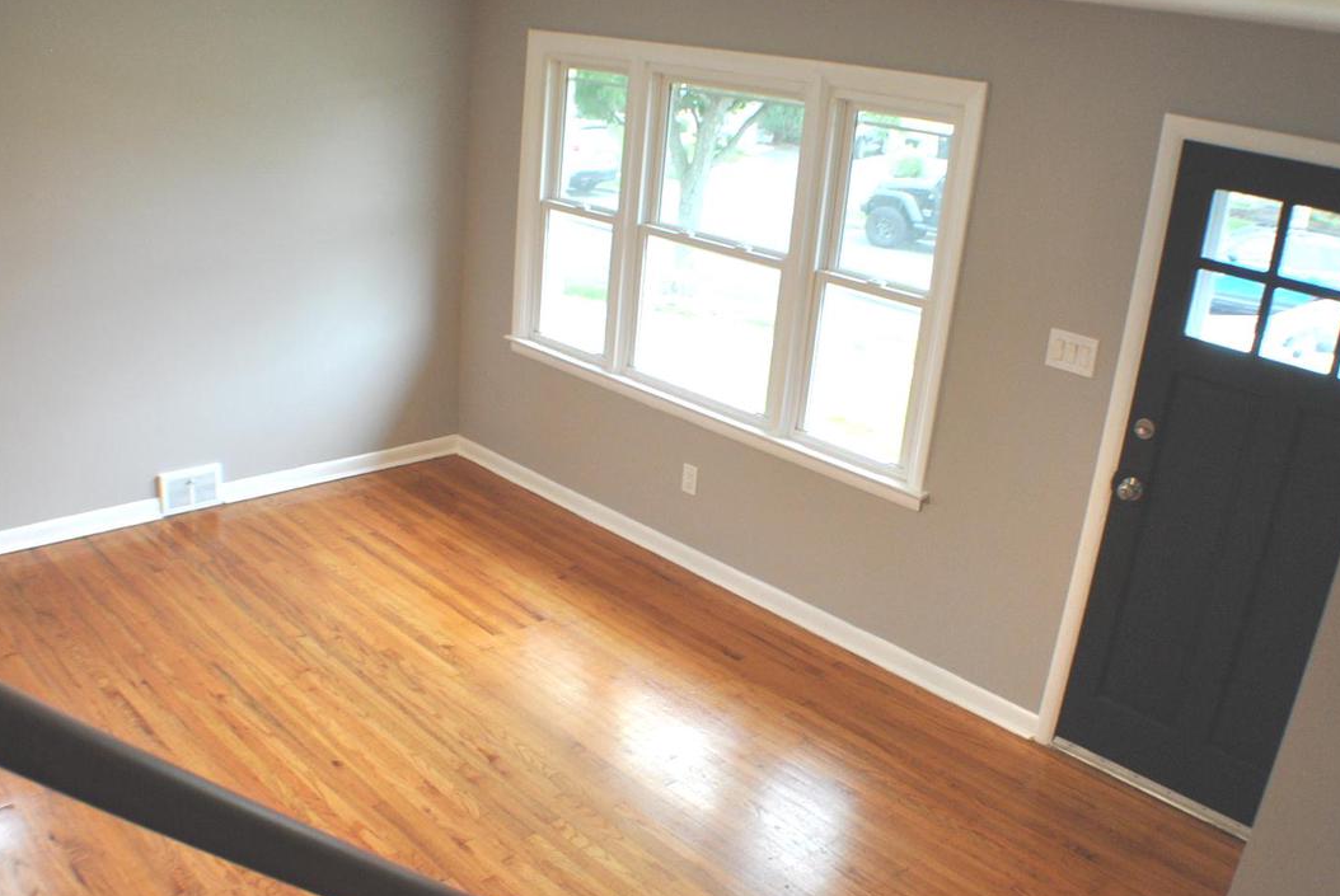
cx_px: 662
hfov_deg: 47.4
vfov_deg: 32.7
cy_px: 485
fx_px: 1528
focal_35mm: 41
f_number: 3.8
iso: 360
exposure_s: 1/30
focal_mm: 20
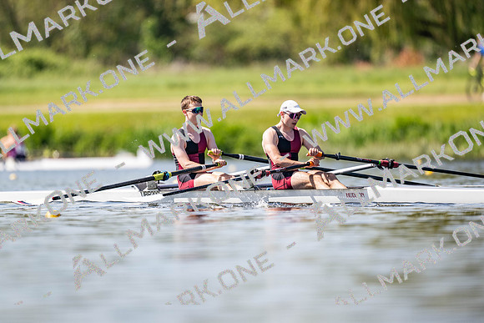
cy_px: 162
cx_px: 242
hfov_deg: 3.4
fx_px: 8072
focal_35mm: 600
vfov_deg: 2.3
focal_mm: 600
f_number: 4
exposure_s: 1/2500
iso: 320
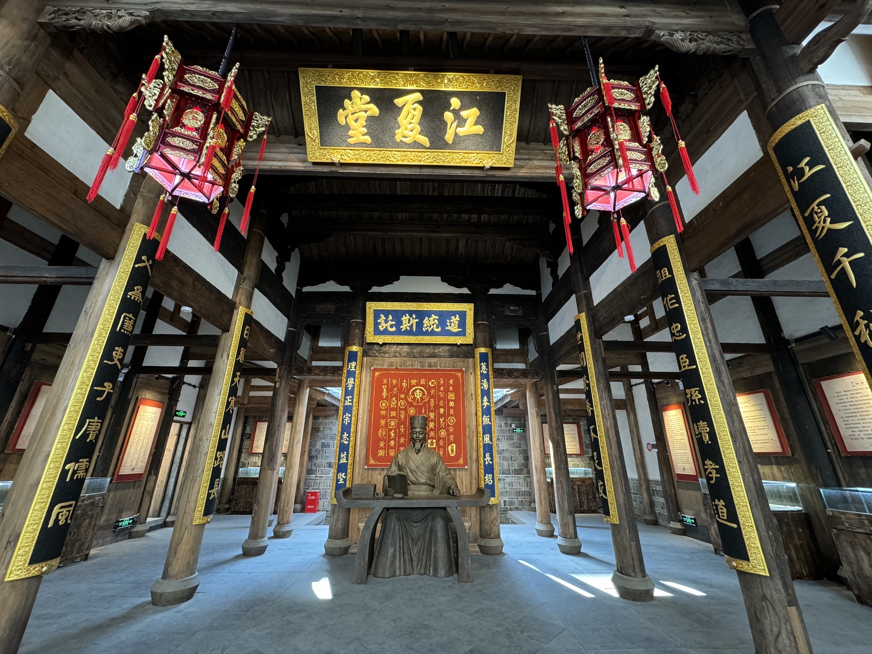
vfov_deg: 85.7
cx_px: 436
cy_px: 327
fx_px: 353
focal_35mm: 14
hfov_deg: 102.1
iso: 320
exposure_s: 1/99
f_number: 2.2
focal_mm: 2.22
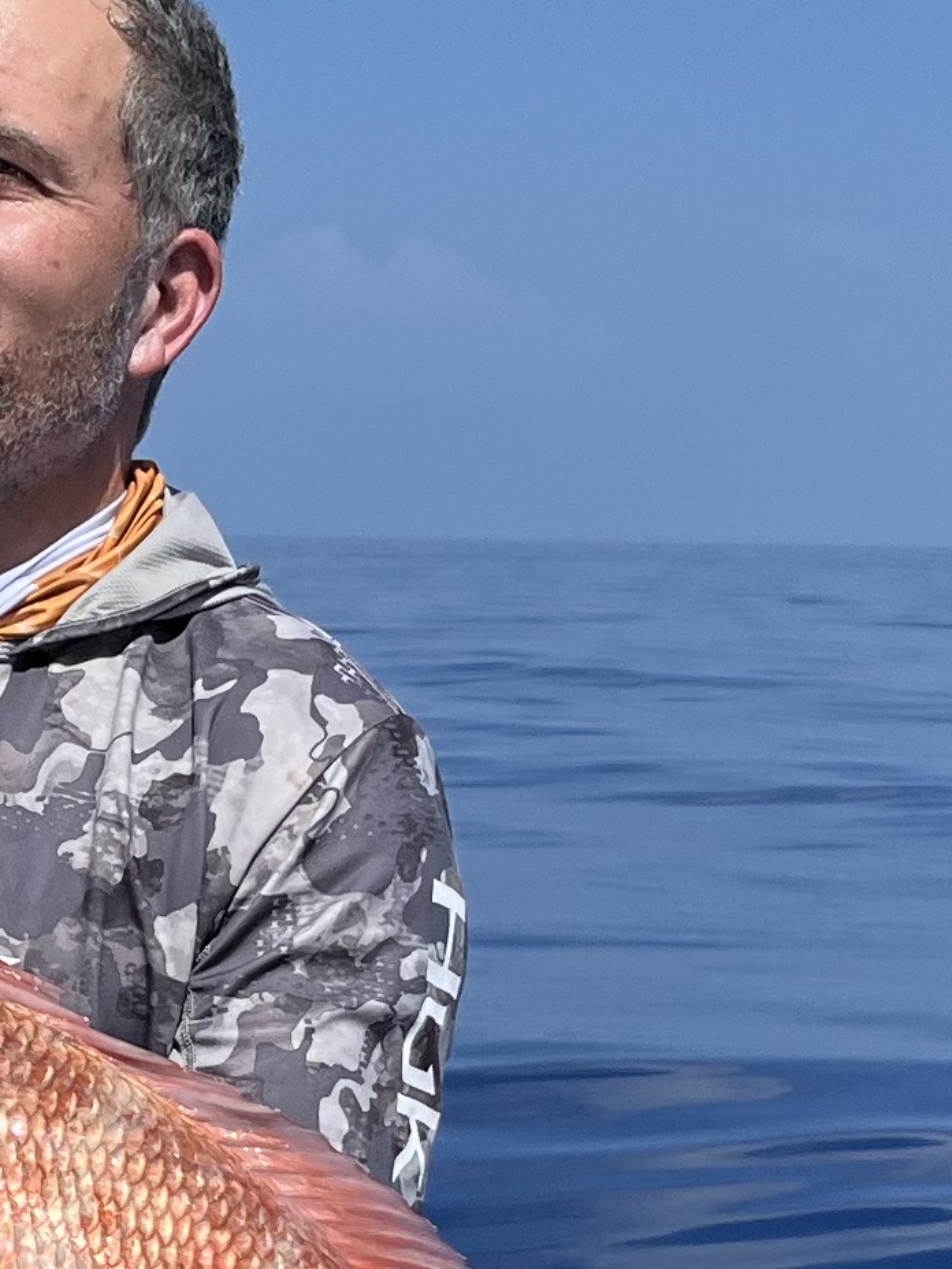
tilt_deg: -10.0
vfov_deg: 17.2
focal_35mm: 113
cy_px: 1082
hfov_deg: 12.8
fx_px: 4144
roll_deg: +0.4
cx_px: -126
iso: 50
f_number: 1.6
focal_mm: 5.1
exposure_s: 1/5848
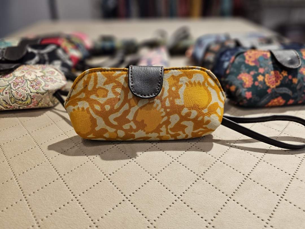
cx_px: 152
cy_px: 114
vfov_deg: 58.9
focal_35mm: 23
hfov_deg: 73.9
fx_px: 203
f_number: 1.7
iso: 125
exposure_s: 1/100
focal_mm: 6.3
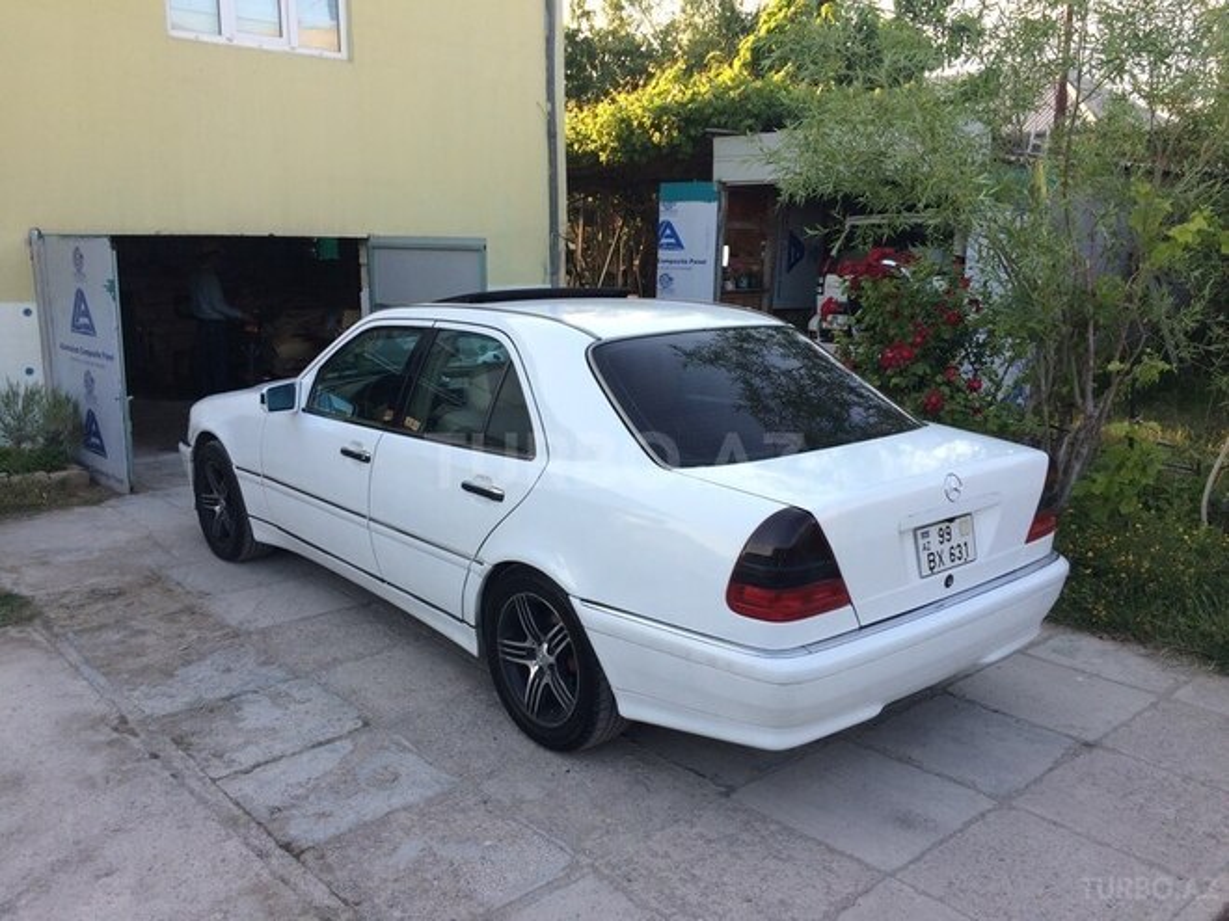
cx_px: 614
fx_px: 1030
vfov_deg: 48.2
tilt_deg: -11.3
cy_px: 460
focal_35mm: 29
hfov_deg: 61.7
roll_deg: +1.3
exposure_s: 1/189
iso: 32
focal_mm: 4.15
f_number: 2.2
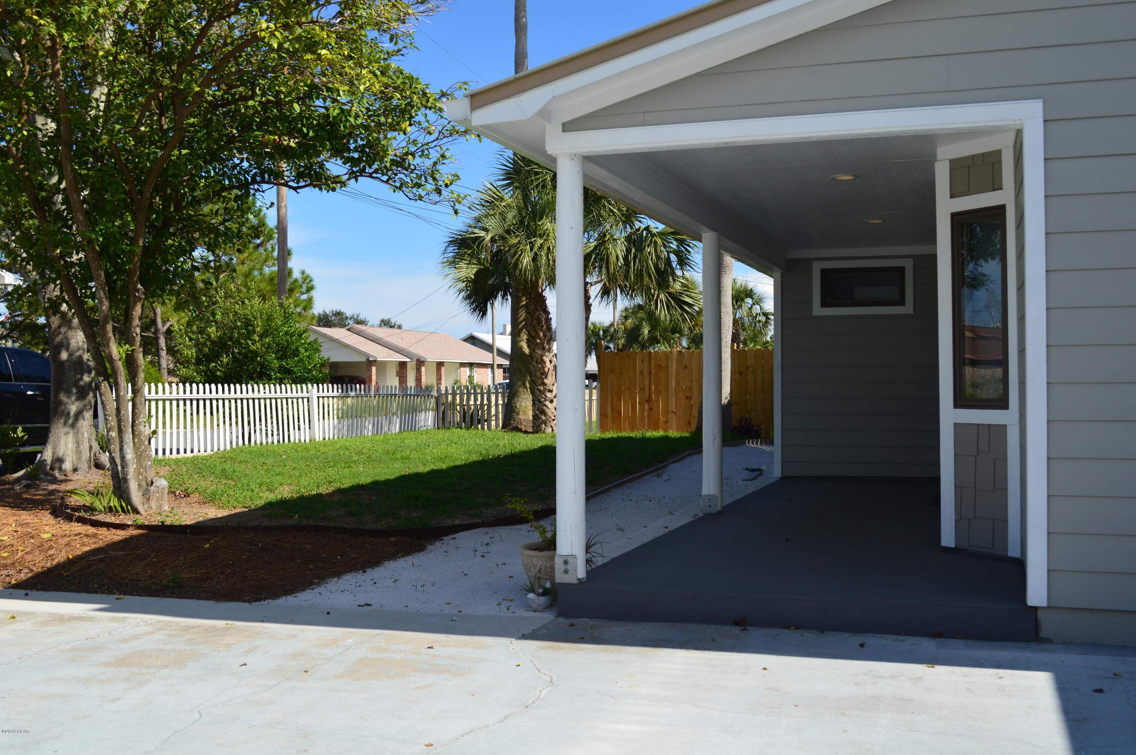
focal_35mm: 36
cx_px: 568
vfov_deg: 36.8
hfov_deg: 53.2
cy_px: 378
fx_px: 1135
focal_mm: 24
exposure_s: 1/250
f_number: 8
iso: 100
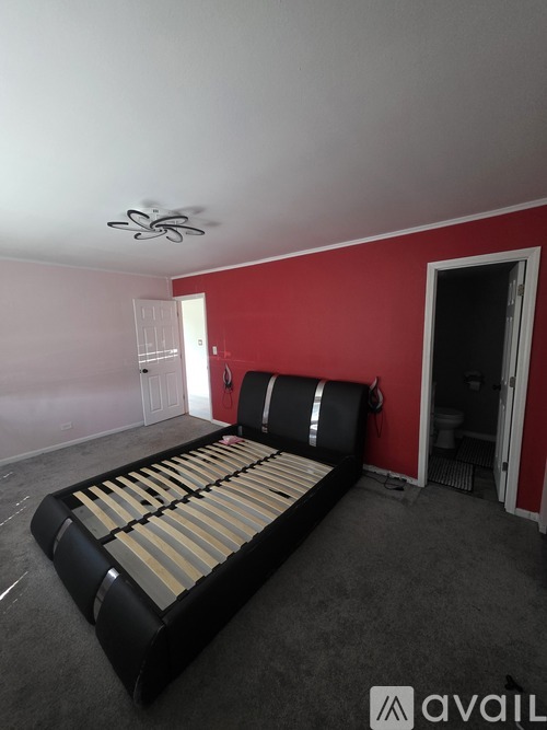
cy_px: 365
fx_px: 274
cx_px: 274
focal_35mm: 13
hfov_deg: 89.9
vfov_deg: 106.2
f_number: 1.9
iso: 1000
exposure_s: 1/60
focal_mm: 2.2
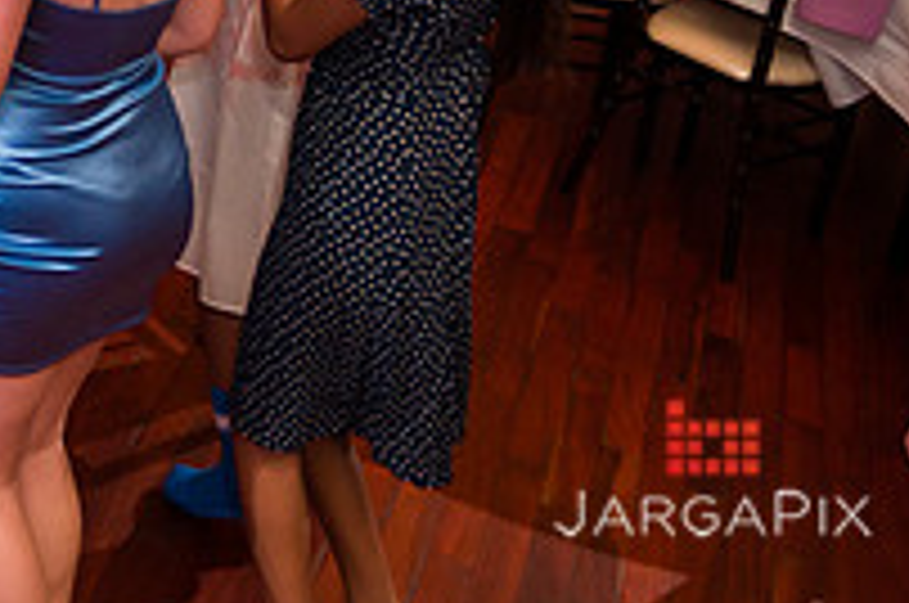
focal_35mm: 69
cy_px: -234
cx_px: -320
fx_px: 1739
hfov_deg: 24.8
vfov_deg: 18.0
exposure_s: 1/125
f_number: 3.2
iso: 1250
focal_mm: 24
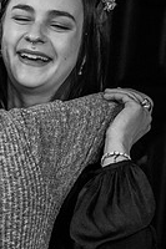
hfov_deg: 5.1
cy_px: 116
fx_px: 1871
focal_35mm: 270
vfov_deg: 7.6
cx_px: 4
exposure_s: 1/200
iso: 3200
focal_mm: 120
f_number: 4
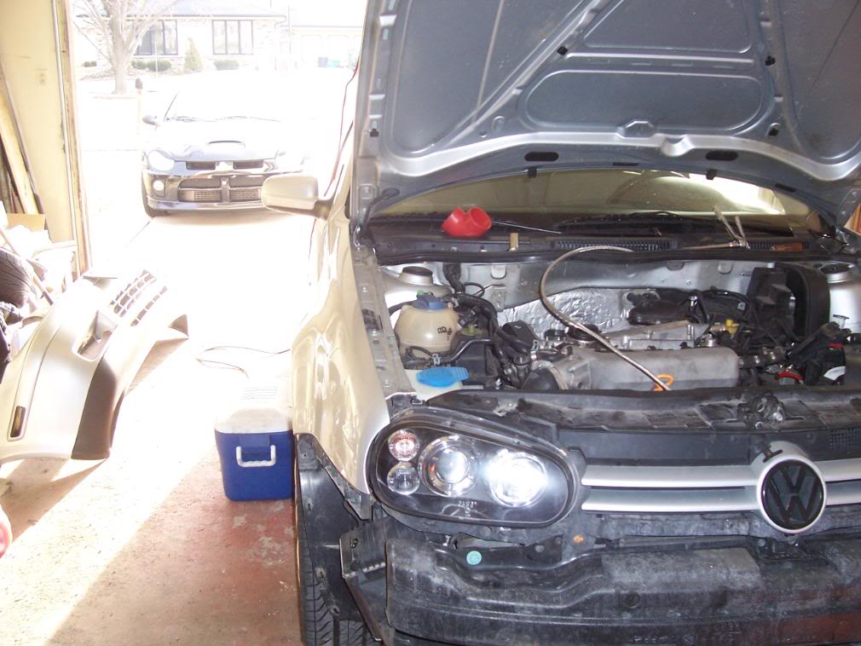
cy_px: 323
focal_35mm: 34
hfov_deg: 53.9
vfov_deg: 41.8
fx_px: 846
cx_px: 430
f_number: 2.7
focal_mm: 5.6
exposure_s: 1/60
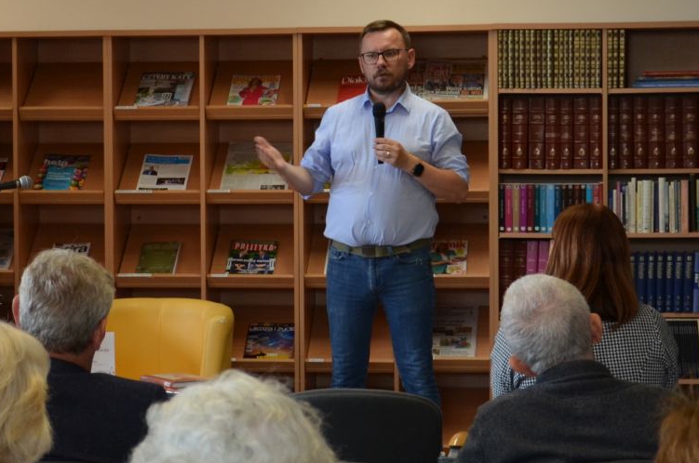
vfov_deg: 11.9
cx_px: 233
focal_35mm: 115
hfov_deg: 17.8
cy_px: 208
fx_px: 2229
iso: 560
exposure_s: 1/60
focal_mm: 32
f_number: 4.2
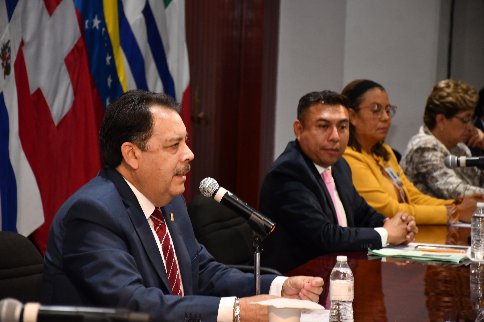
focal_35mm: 157
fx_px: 2111
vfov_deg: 8.7
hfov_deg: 13.1
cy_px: 161
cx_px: 242
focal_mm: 105
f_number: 5.6
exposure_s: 1/100
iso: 1000
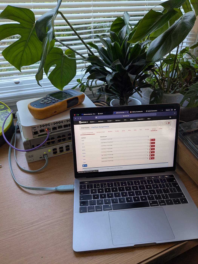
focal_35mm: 27
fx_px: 206
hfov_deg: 51.4
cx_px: 99
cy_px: 132
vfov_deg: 65.3
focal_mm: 4.38
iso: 125
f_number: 1.73
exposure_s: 1/50
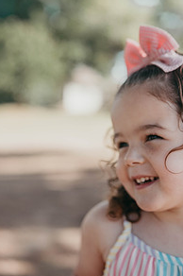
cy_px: 132
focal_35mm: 54
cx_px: 114
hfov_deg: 24.9
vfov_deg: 36.9
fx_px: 413
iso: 50
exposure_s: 1/1000
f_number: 1.8
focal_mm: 35
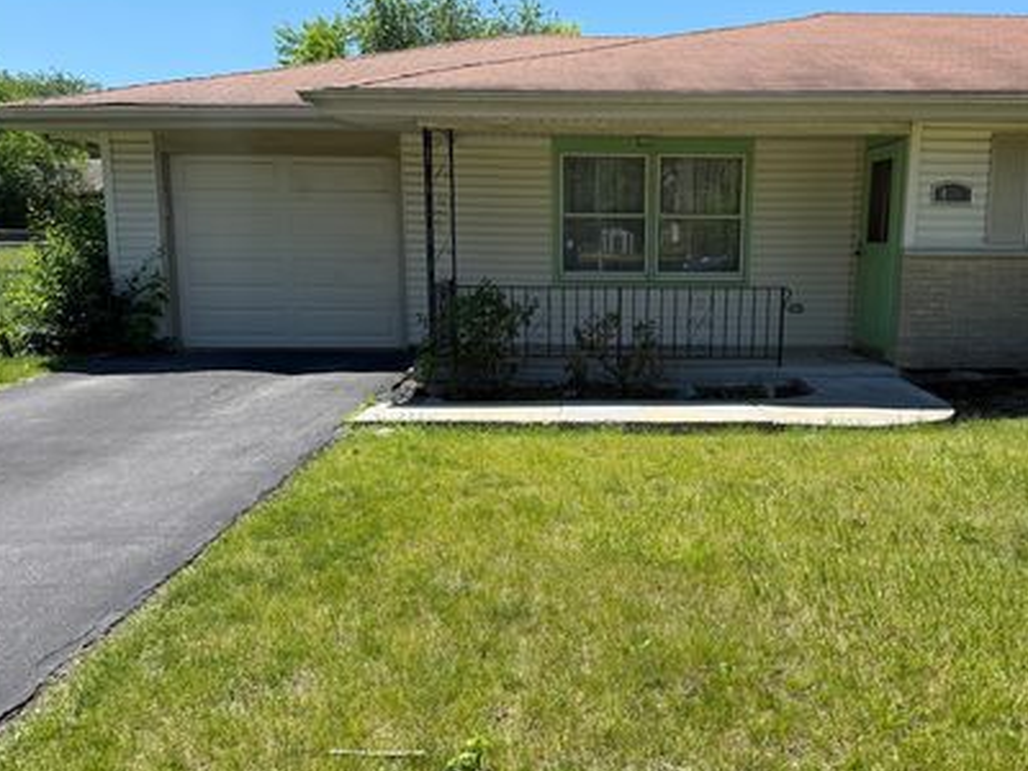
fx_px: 891
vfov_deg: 46.8
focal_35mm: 30
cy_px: 366
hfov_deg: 59.6
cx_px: 607
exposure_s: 1/2801
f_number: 1.78
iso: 80
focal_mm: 6.76
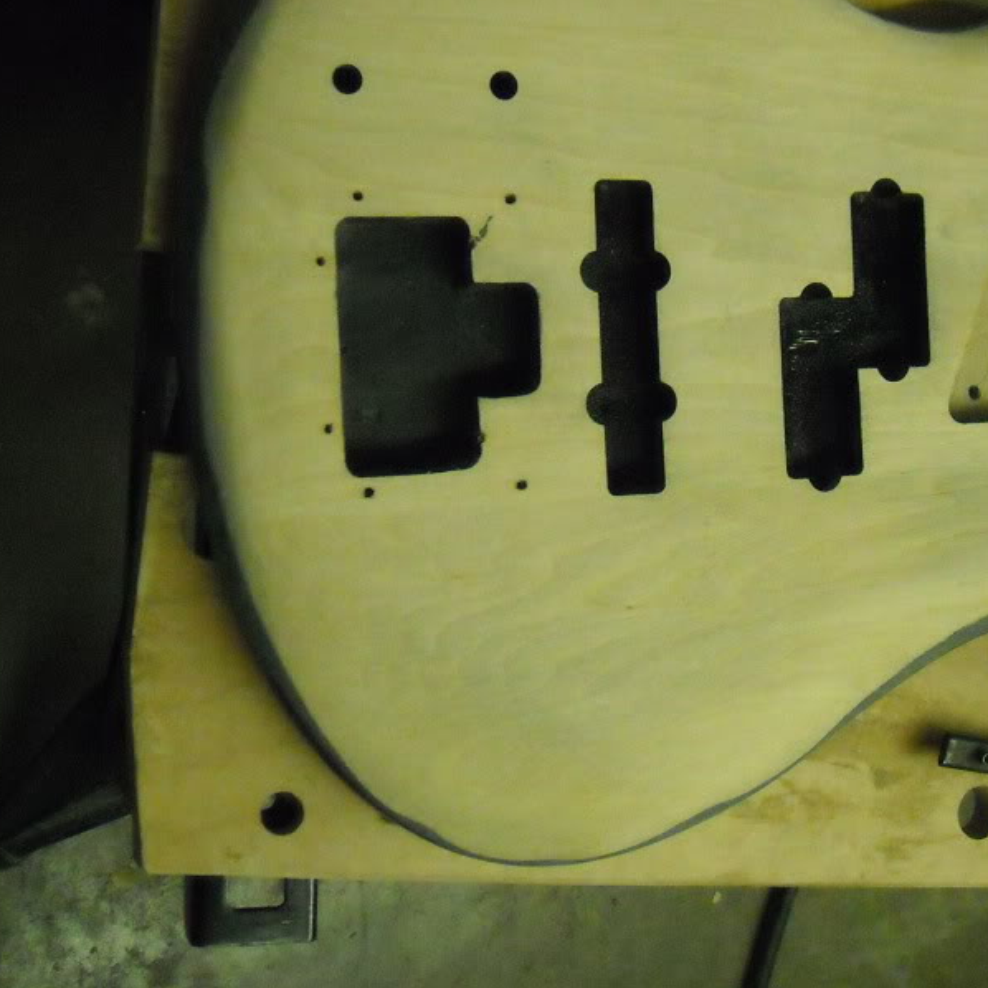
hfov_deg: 31.6
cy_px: 436
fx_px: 1711
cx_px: 742
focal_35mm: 53
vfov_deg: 32.2
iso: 800
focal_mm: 5.7
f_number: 2.8
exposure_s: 1/176
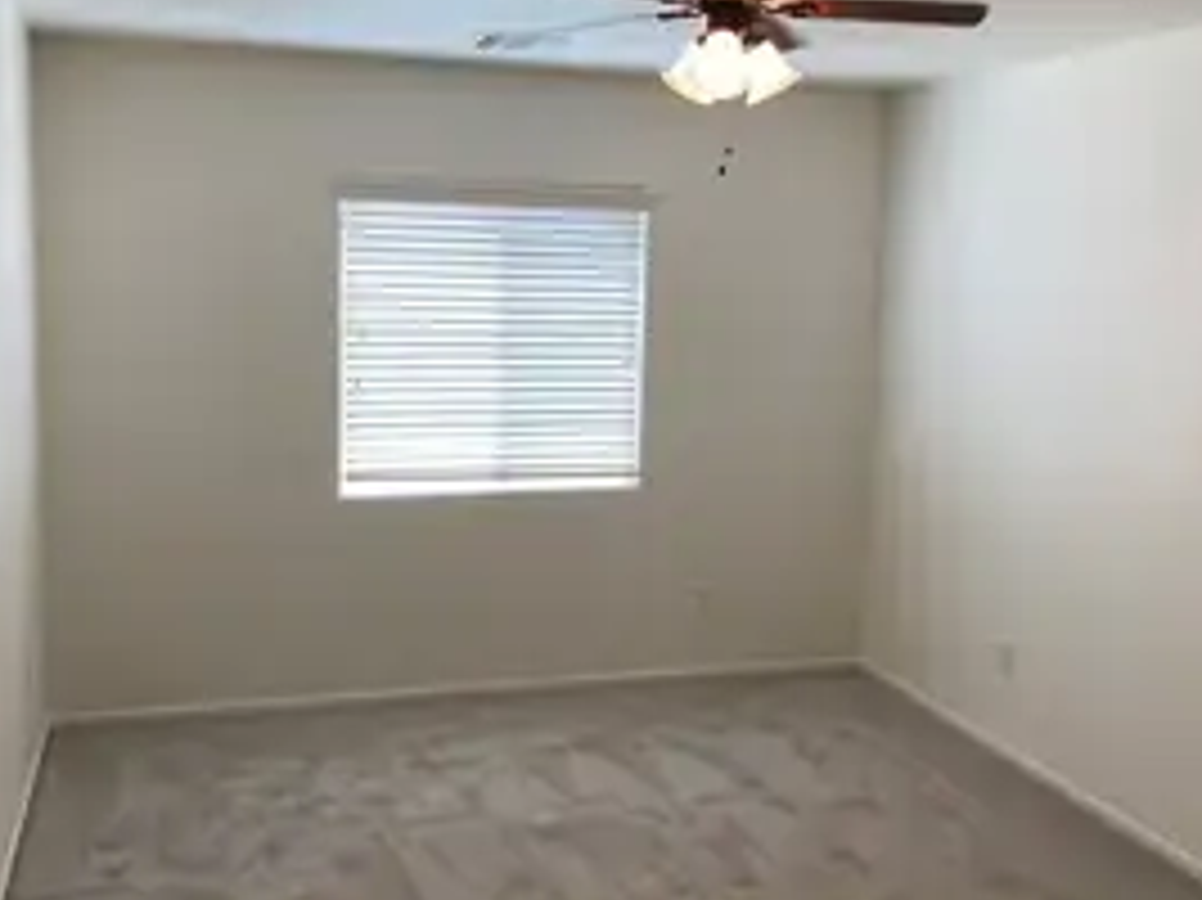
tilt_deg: -6.8
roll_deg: -1.6
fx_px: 1354
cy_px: 441
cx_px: 599
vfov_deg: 36.8
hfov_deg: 47.9
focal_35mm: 39
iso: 80
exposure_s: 1/120
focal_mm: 4.25
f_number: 1.8
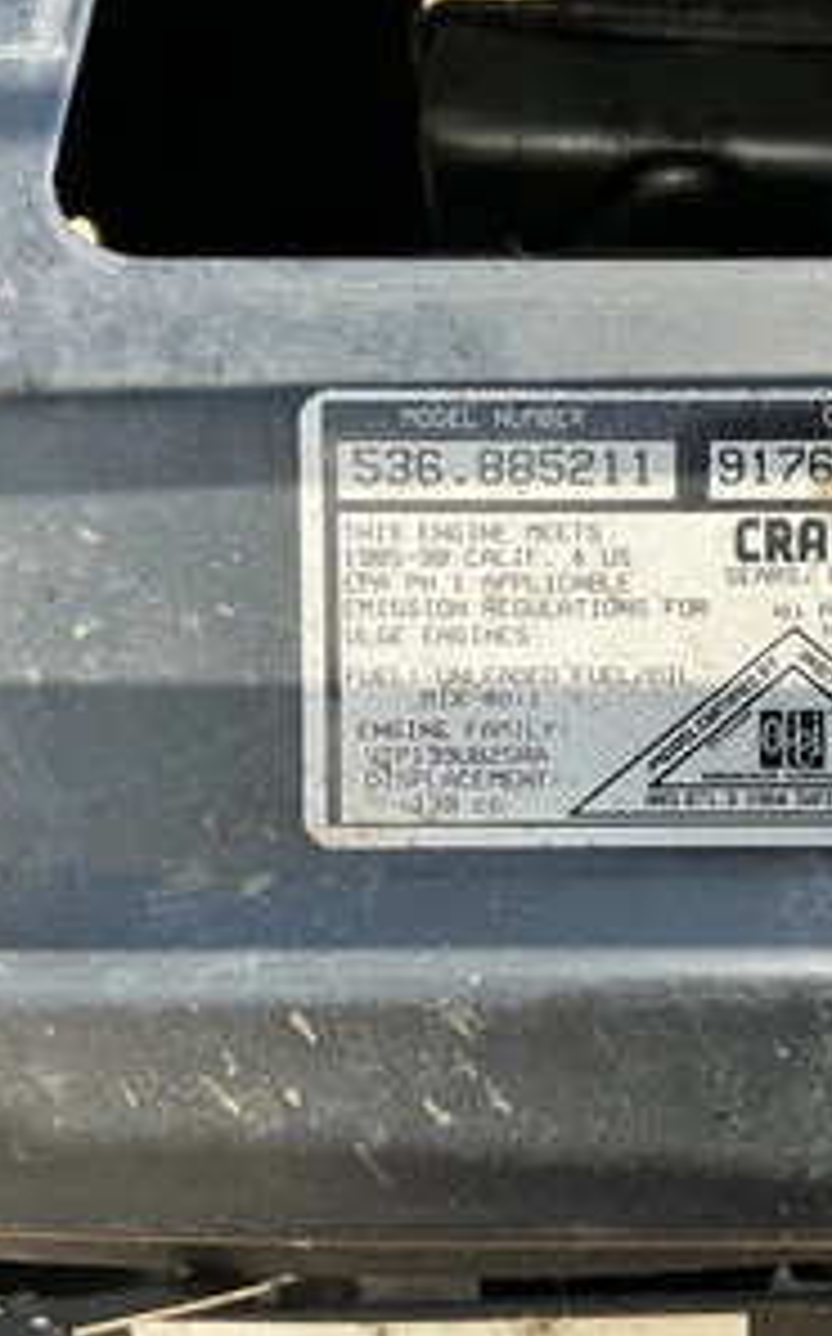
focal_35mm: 40
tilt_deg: -26.8
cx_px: 702
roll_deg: -1.5
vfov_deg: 49.3
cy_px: 666
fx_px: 1455
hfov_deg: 30.9
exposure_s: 1/912
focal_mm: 3
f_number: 1.8
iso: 25
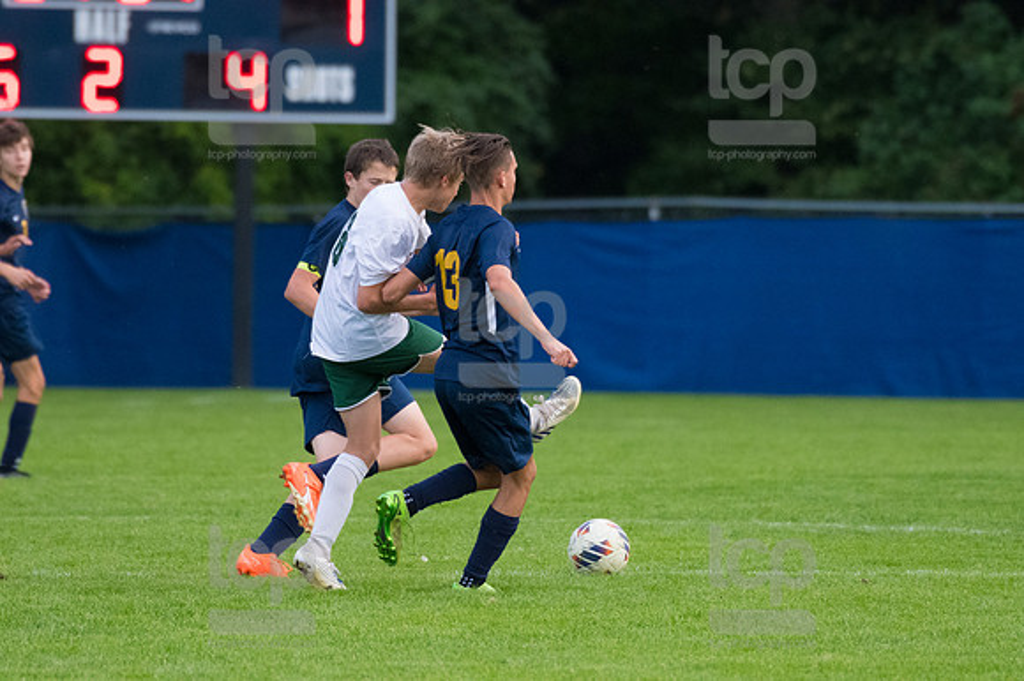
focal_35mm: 540
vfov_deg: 2.5
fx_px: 15351
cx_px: 512
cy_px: 340
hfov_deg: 3.8
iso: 3200
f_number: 5.6
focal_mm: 360
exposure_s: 1/2000
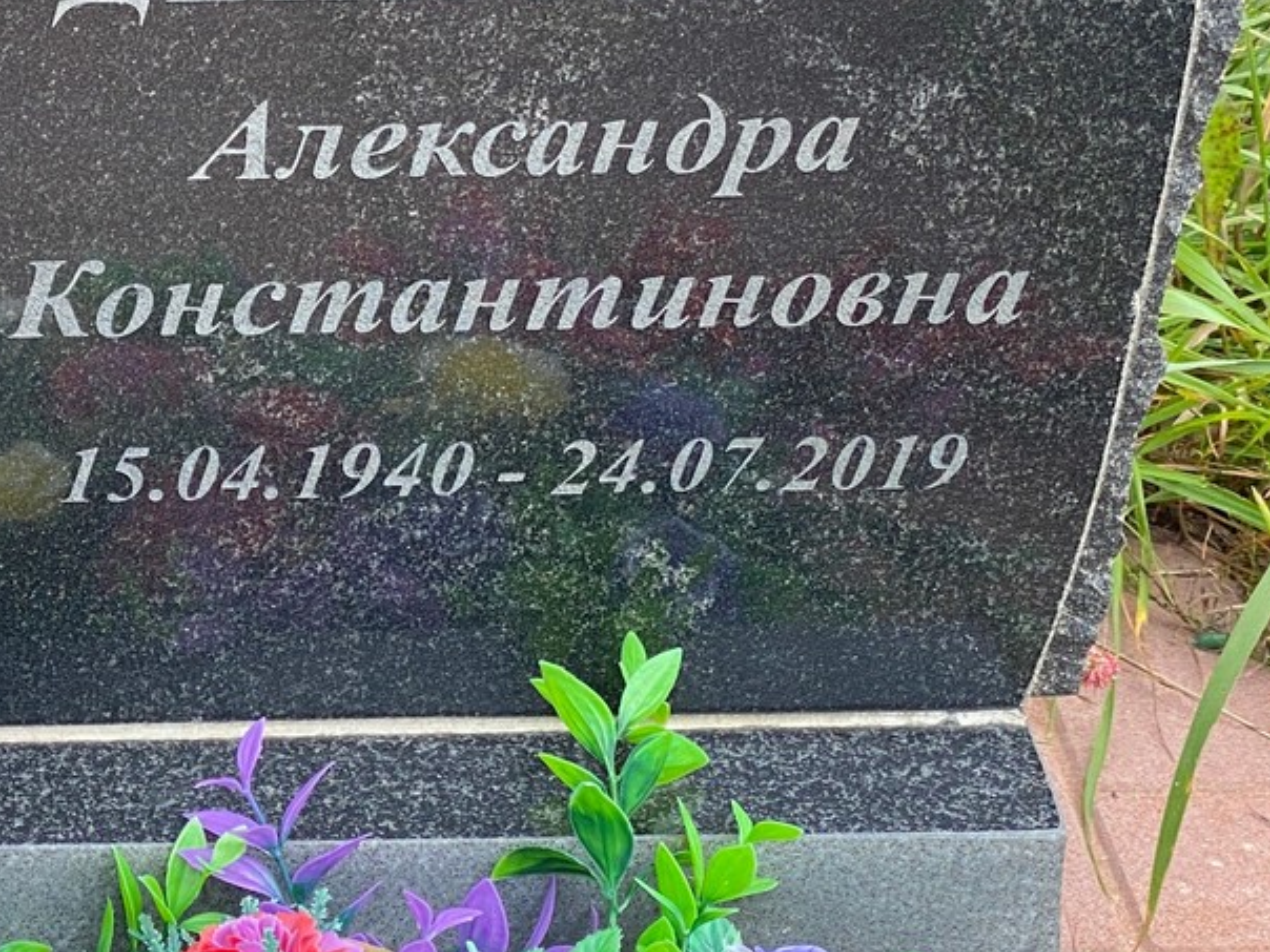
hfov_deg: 15.7
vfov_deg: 11.9
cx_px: 90
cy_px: 277
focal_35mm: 124
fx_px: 4549
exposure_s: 1/358
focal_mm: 6
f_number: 2
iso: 20
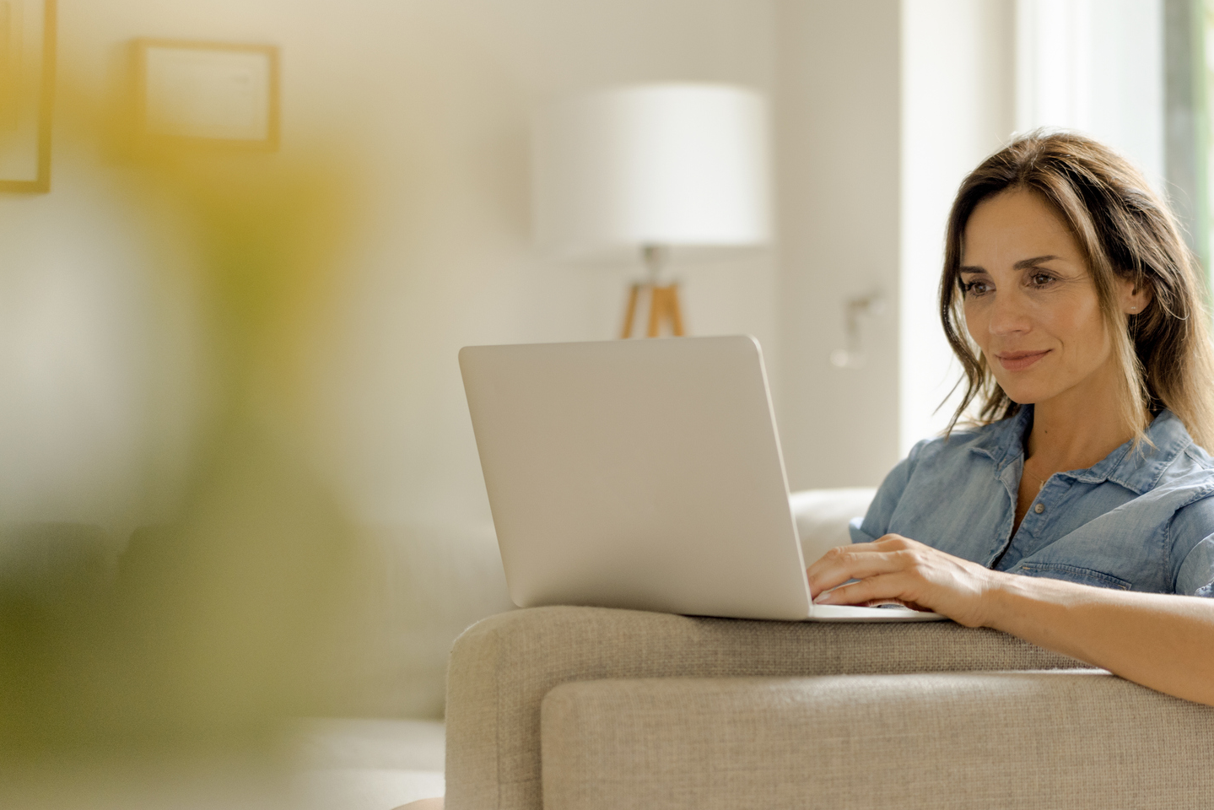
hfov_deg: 24.9
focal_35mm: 81
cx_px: 802
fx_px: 2732
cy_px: 315
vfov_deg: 16.8
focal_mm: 55
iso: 800
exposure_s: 1/160
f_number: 1.8
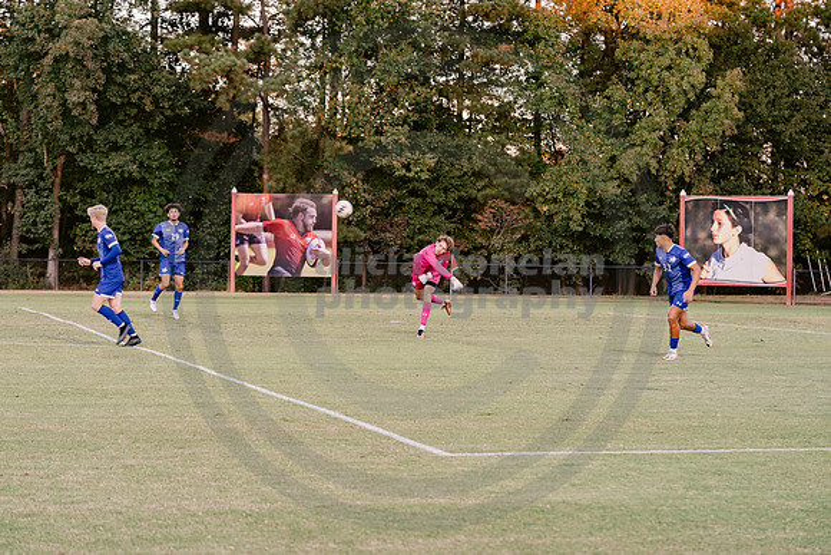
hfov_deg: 22.6
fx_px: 2078
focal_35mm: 90
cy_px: 278
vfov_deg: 15.2
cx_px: 416
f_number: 4
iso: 640
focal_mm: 90
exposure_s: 1/200
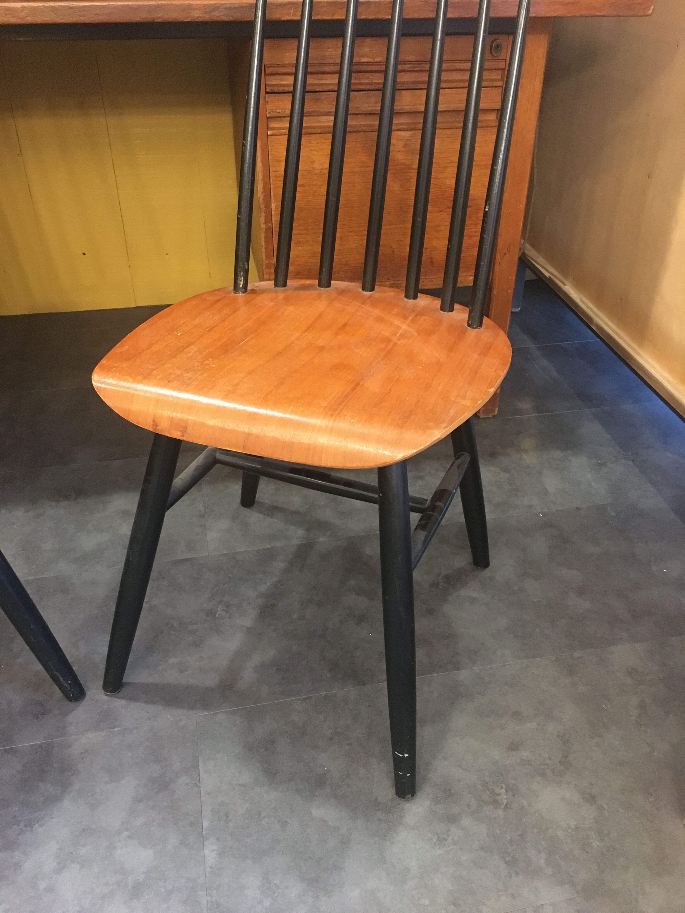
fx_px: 765
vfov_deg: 61.7
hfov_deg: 48.2
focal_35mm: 29
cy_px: 456
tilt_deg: -33.5
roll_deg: +0.0
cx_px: 342
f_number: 2.2
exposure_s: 1/17
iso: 320
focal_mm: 4.15
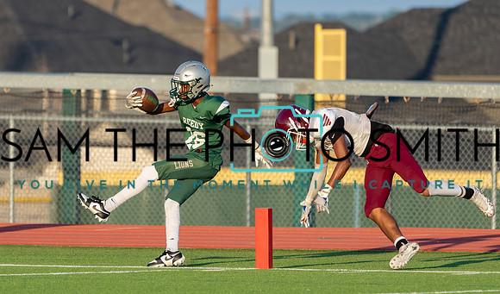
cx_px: 200
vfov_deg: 2.1
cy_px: 143
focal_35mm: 598
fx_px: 8013
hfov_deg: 3.6
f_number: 5.6
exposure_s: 1/1250
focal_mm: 400
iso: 800
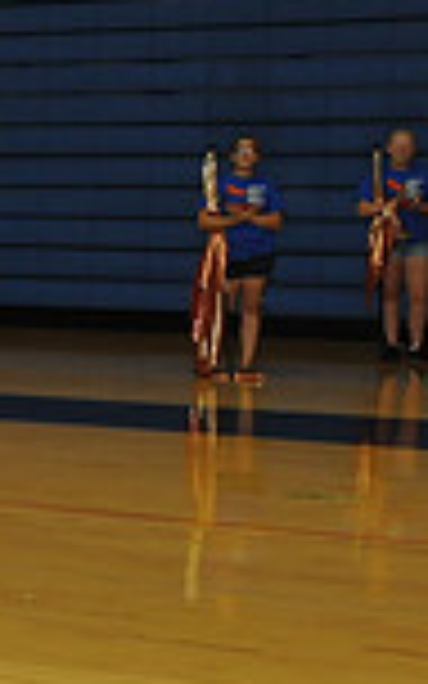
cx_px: -820
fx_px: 2389
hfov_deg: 8.6
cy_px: 439
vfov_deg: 16.3
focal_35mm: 128
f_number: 7.1
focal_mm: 22
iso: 800
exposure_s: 1/60
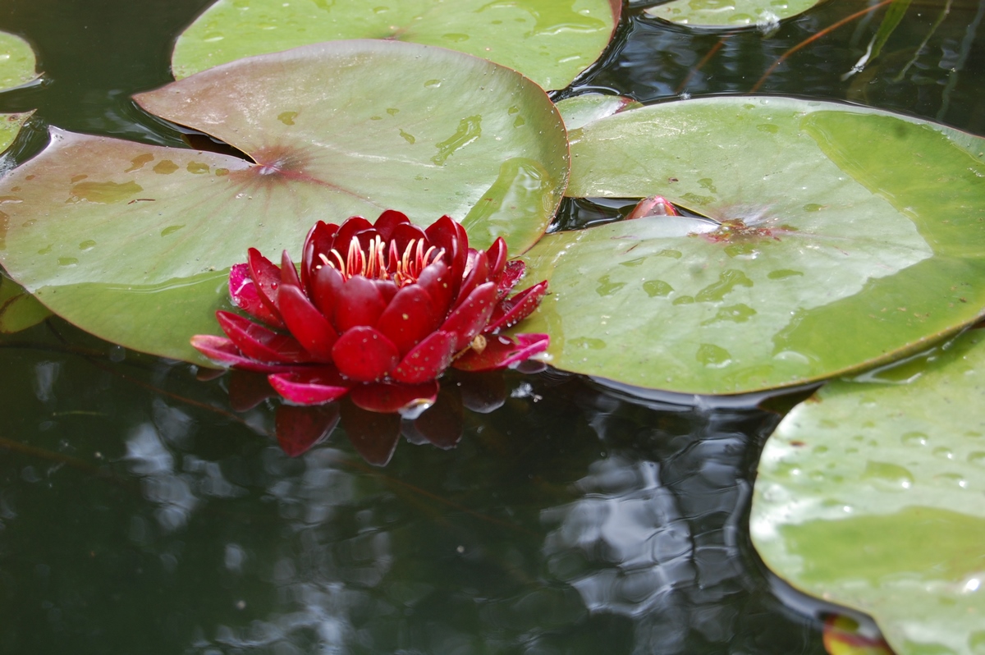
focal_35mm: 75
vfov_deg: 18.2
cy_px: 328
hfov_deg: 27.0
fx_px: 2050
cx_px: 492
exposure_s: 1/160
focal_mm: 50
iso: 200
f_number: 6.3
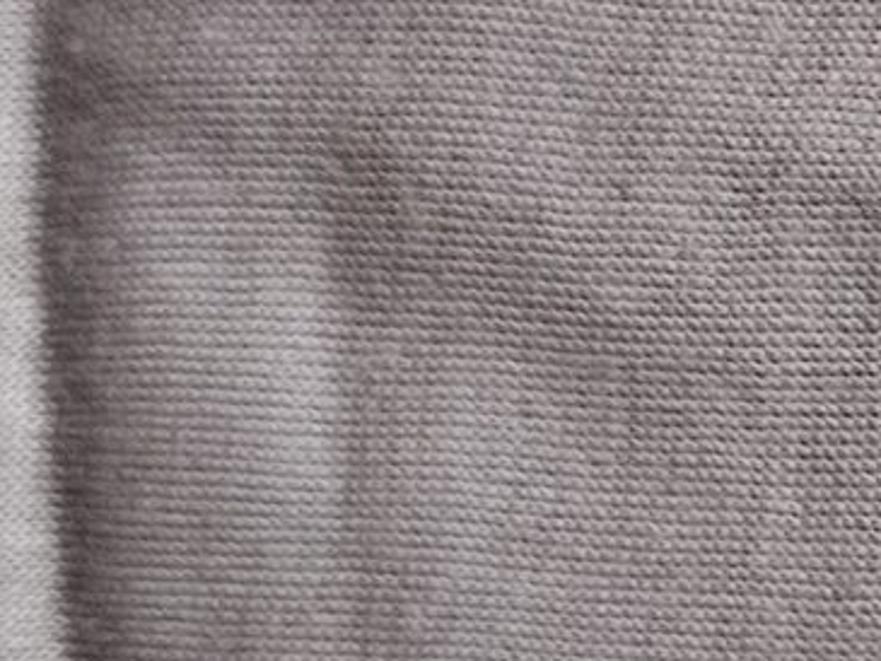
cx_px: 1267
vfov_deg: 11.5
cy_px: 232
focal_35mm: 129
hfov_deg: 14.4
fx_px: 3284
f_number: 1.7
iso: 320
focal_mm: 6.3
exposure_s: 1/37.1
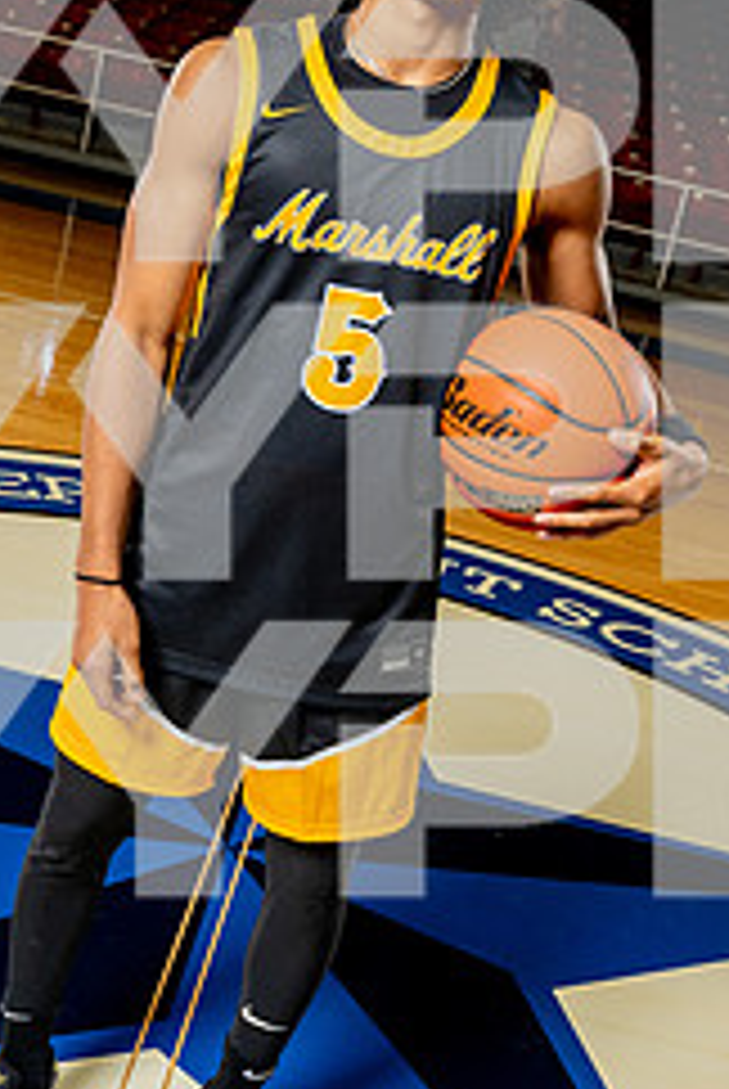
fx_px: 1575
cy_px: 446
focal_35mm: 52
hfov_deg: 26.0
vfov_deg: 38.0
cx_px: 297
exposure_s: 1/250
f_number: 5.6
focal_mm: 28
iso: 640
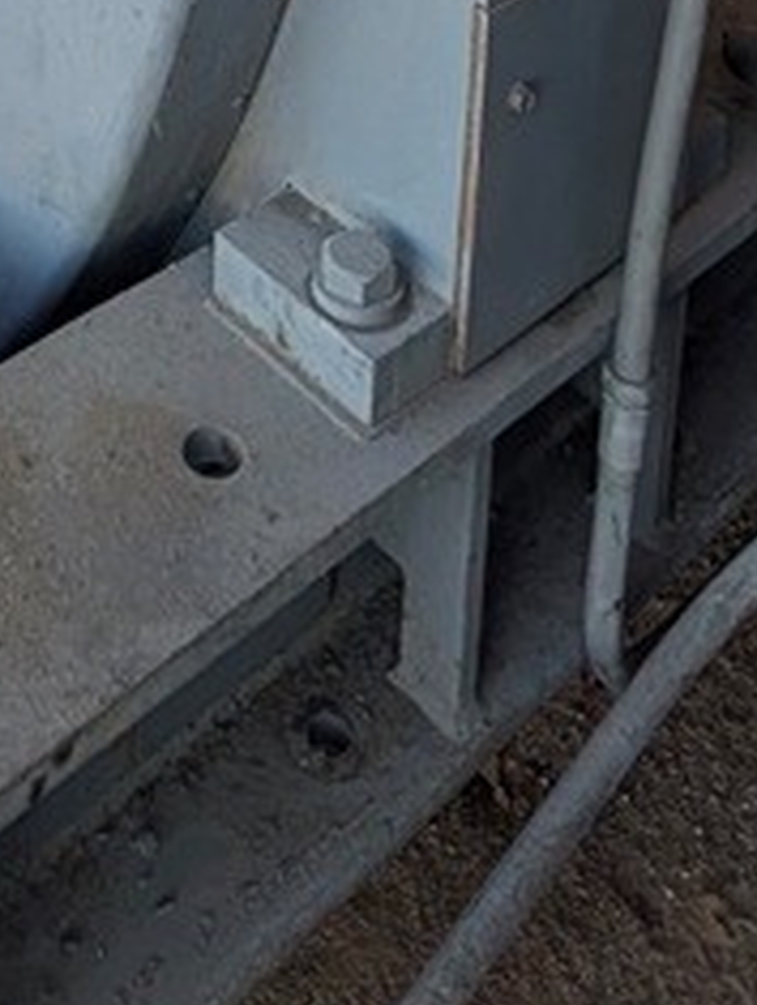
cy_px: -723
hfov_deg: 27.6
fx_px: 1512
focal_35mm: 52
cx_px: 158
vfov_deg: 23.3
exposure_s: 1/496
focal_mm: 2.02
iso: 41
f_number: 1.7
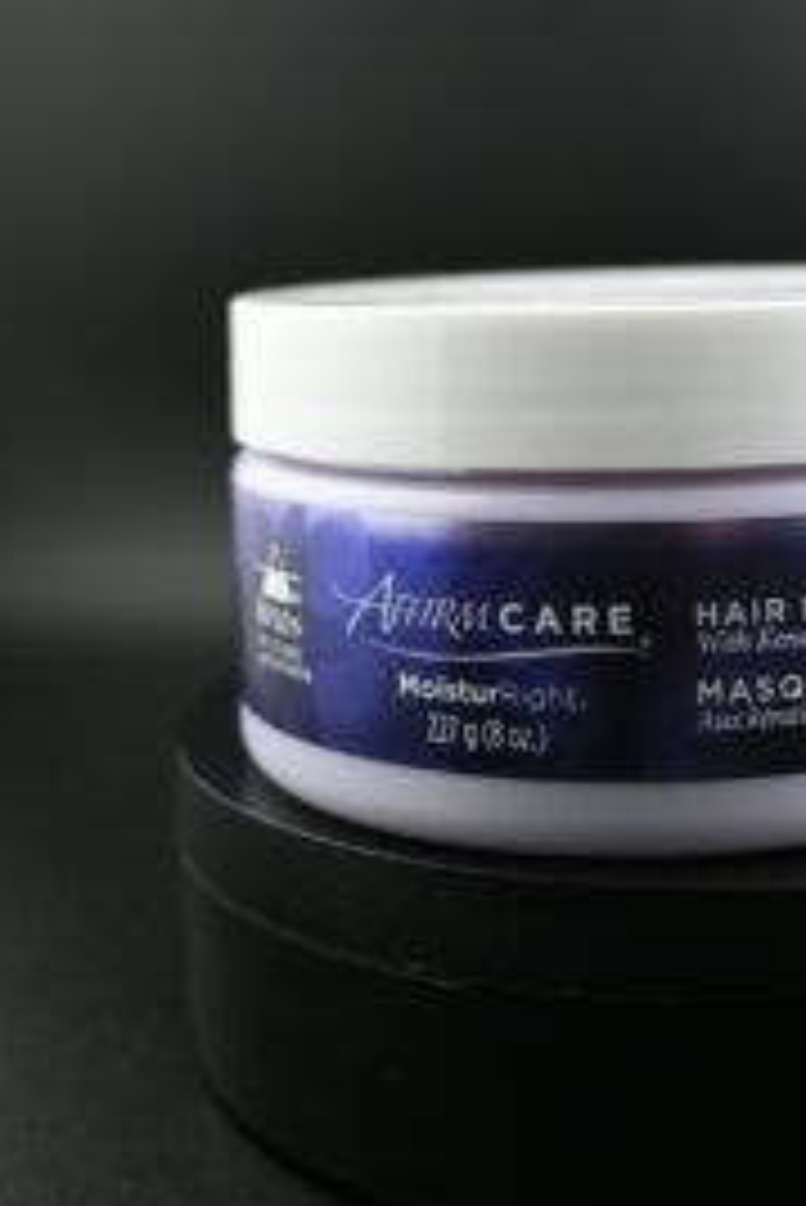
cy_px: 328
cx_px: 653
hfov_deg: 25.2
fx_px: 1772
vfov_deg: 36.9
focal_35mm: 53
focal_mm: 21
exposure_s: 1/250
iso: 400
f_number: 4
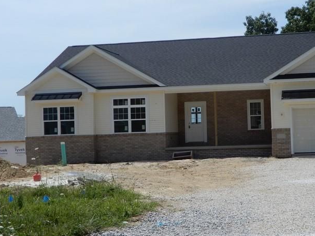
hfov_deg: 29.8
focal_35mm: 64
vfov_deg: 22.9
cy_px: 111
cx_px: 234
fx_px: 582
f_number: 4
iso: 80
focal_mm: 6.8
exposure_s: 1/1250
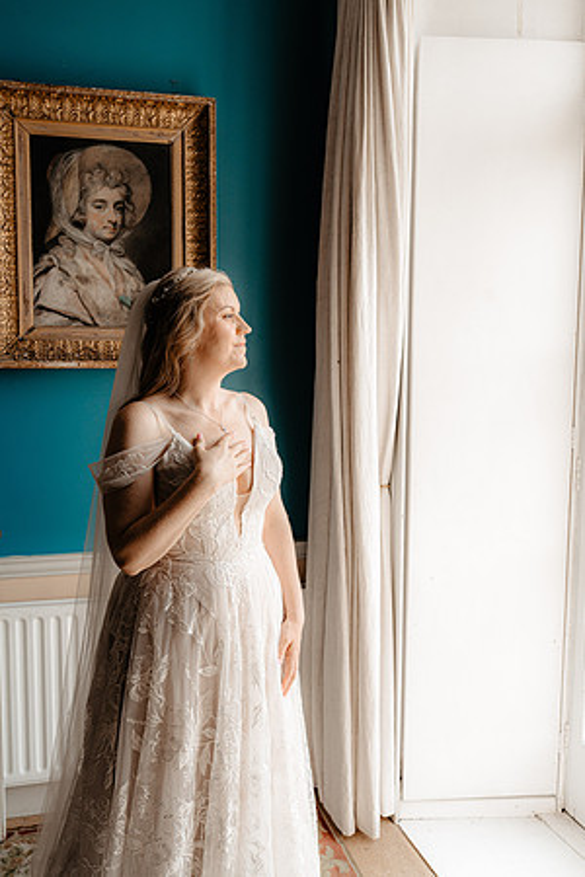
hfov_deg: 37.9
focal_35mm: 35
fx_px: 853
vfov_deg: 54.4
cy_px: 438
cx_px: 292
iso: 250
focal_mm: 35
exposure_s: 1/160
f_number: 5
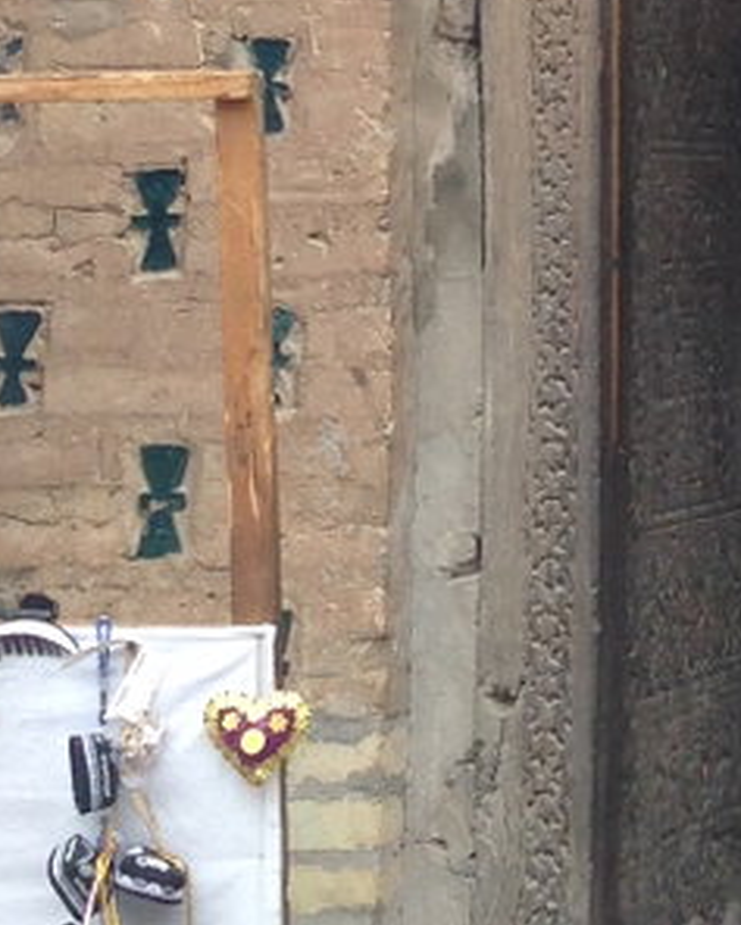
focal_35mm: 174
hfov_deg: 8.7
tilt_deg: +14.6
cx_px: 997
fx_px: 4767
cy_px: -897
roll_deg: +1.0
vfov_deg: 10.3
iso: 50
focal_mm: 4.12
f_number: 2.4
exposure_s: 1/267
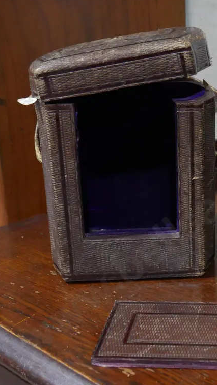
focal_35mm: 59
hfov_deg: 19.6
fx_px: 603
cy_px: 192
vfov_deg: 35.4
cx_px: 233
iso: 1000
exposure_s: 1/60
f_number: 4.4
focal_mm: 20
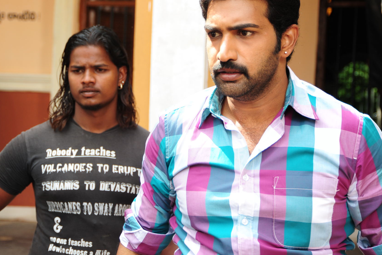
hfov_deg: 25.0
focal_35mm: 81
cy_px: 108
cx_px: 159
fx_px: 859
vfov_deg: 16.8
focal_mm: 66
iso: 500
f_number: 5.6
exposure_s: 1/320
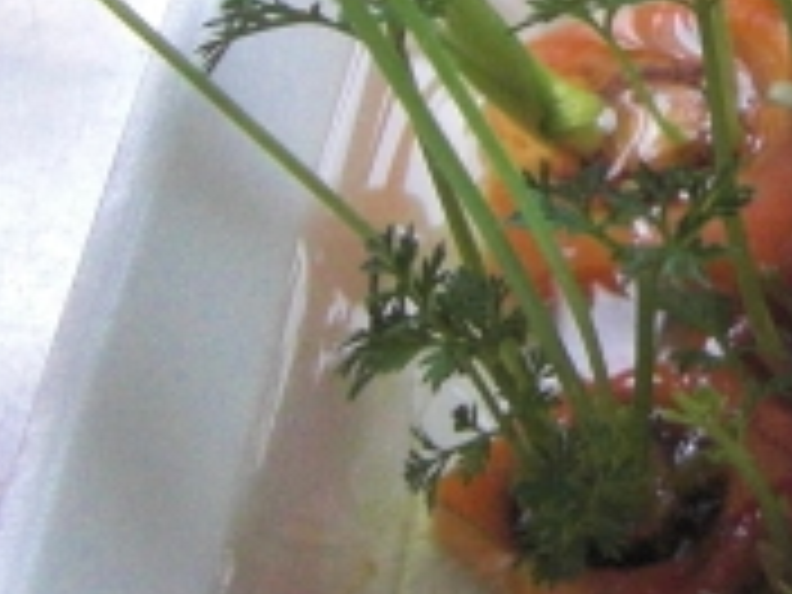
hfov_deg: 18.0
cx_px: 1026
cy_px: -45
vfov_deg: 14.2
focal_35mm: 102
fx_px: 2334
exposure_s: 1/80
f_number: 2.6
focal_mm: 4.9
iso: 400
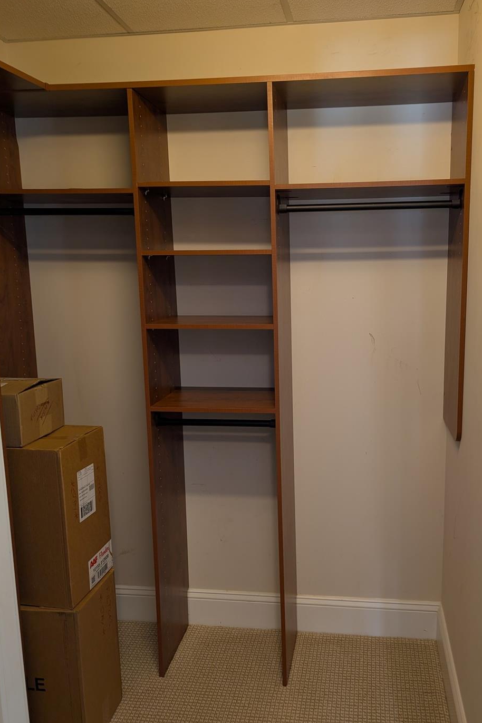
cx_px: 302
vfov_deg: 65.5
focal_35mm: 28
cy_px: 358
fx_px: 562
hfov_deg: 46.0
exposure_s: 1/30
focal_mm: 6.9
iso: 86
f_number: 1.68
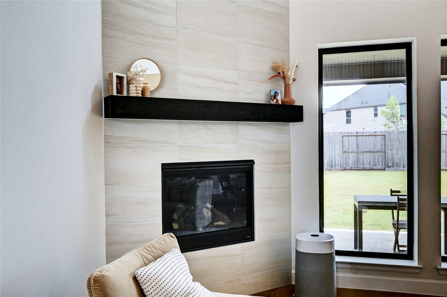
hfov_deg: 62.0
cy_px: 148
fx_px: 372
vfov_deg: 43.5
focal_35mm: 30
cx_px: 224
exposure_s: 1/60
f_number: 8
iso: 400
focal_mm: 30
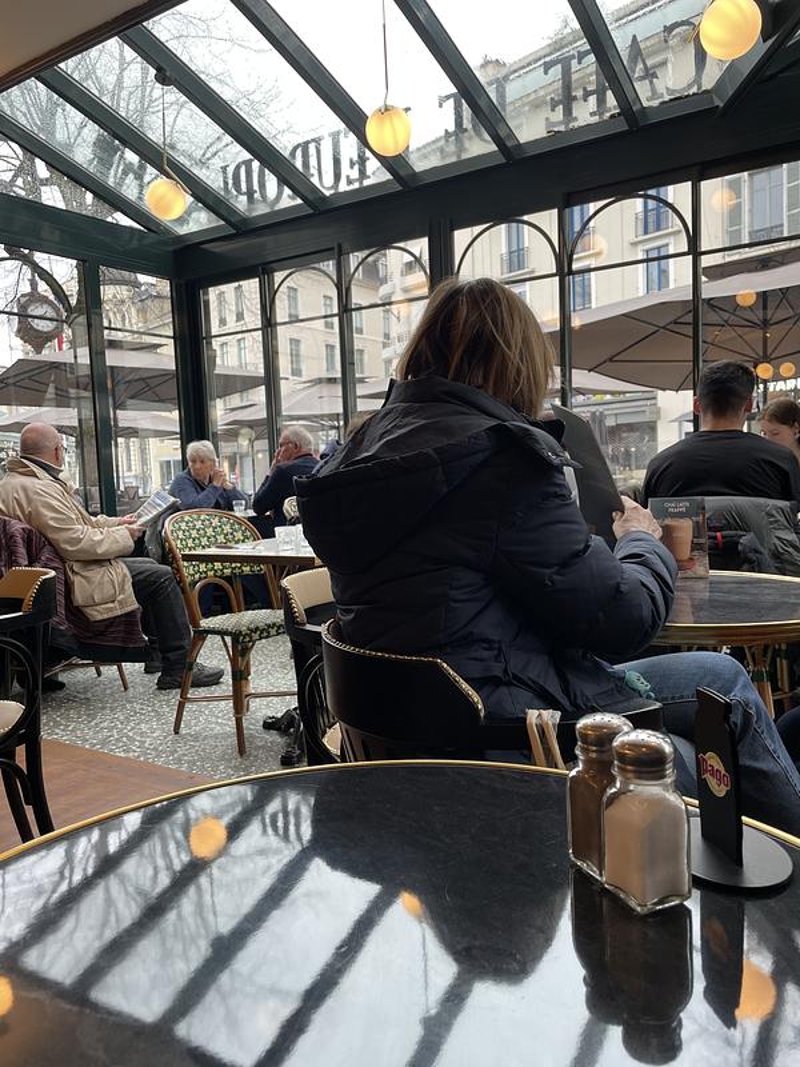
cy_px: 534
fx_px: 801
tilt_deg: -4.5
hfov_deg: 53.1
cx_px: 400
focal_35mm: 26
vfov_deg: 67.3
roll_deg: +2.0
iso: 40
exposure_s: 1/100
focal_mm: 4.2
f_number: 1.6
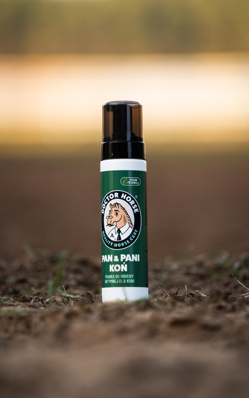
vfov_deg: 10.2
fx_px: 2227
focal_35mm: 205
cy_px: 200
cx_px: 121
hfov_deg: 6.4
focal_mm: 200
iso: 640
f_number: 3.2
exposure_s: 1/1000
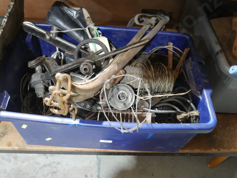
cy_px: 80
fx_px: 219
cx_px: 111
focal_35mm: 32
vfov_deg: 44.1
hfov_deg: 56.8
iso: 2500
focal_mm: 14
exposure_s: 1/60
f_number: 3.5
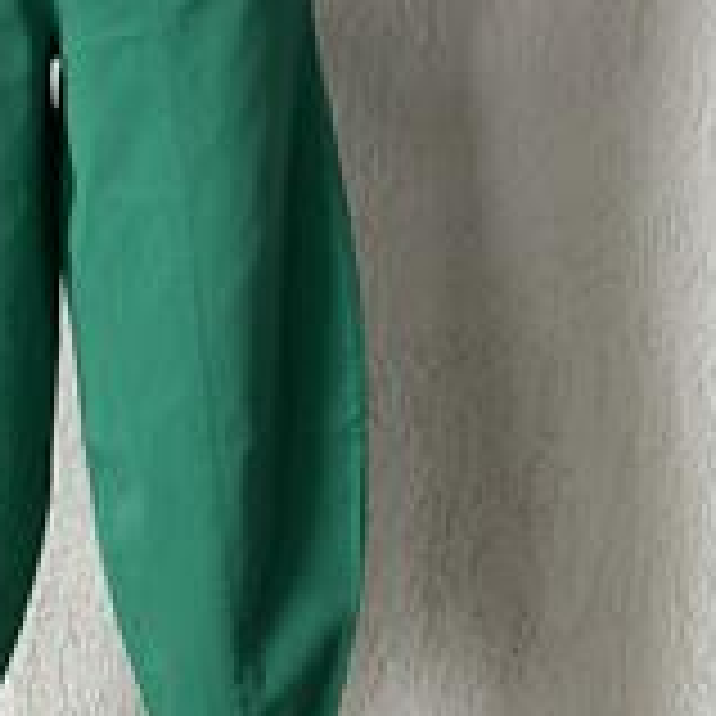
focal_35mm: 114
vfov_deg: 15.3
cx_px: 50
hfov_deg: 15.1
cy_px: 275
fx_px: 2668
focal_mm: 6.86
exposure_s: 1/121
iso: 100
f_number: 1.78
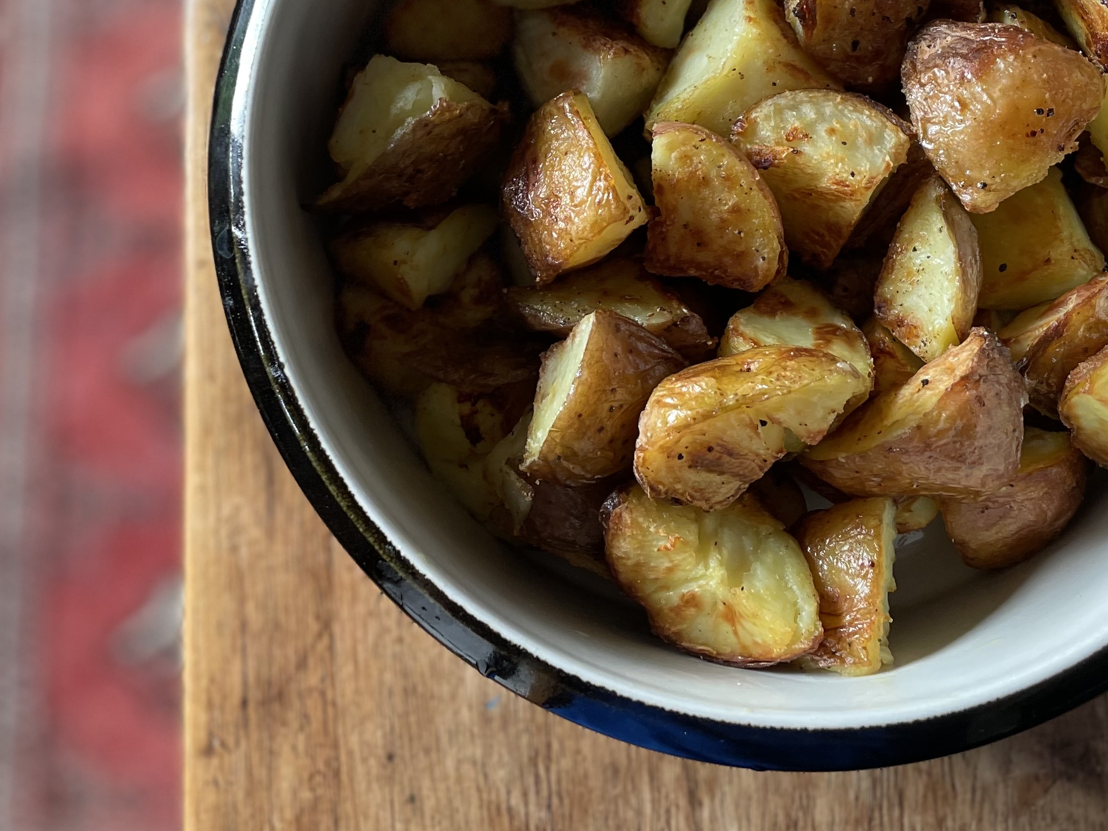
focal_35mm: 47
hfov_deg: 40.4
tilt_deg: -81.0
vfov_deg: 30.0
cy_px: 138
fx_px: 1505
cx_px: 482
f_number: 1.6
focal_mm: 4.2
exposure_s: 1/121
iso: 100
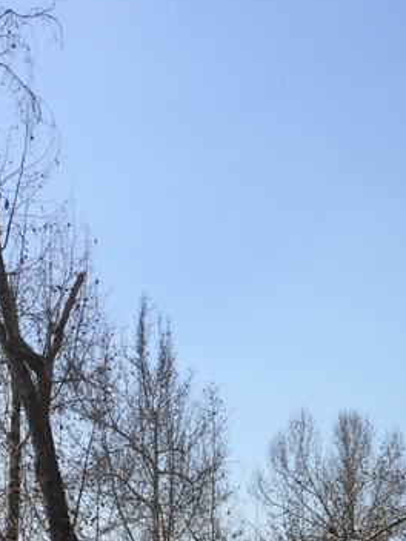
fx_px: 1548
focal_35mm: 99
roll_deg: +0.1
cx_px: 514
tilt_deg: +9.1
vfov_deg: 18.9
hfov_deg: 14.4
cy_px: 629
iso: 32
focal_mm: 4.15
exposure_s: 1/1647
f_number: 2.2
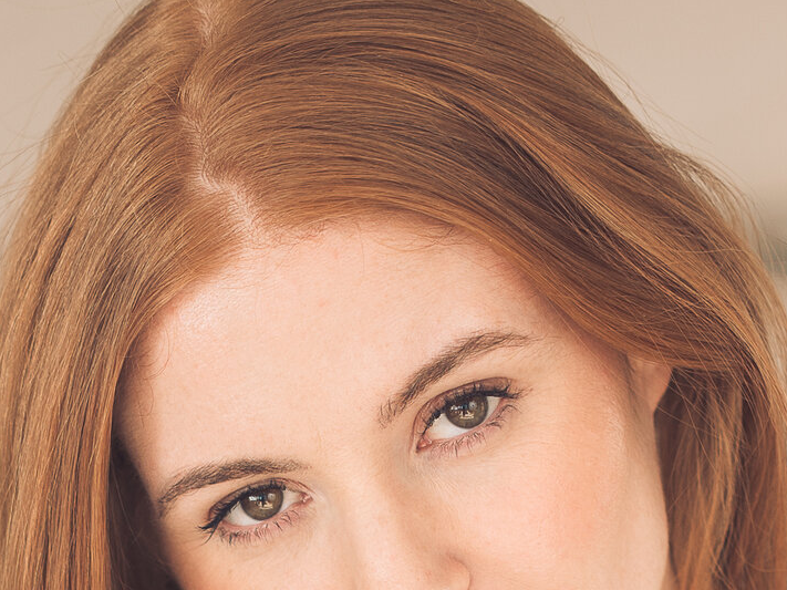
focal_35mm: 73
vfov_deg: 19.7
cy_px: 559
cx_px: 396
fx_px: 1659
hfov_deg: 26.7
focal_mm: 50
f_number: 2
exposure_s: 1/250
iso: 64
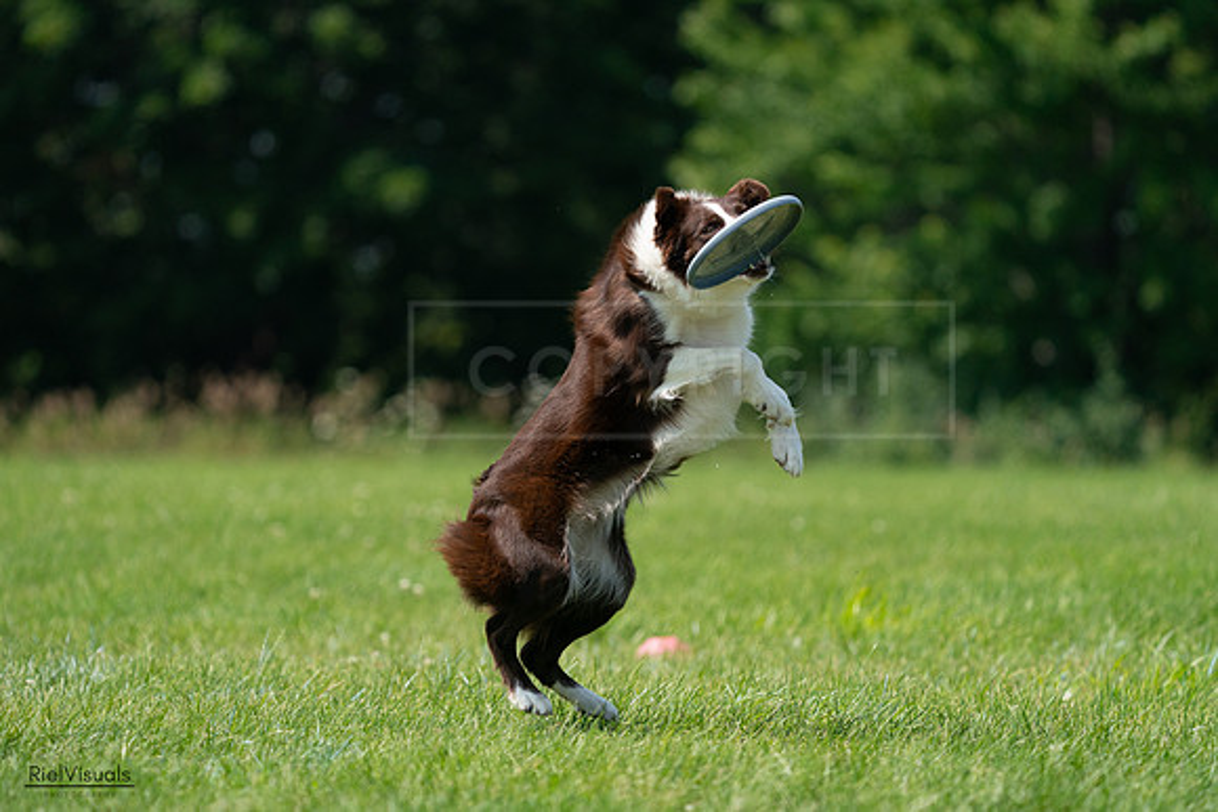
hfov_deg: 6.3
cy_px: 406
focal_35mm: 329
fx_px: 11133
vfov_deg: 4.2
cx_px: 609
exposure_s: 1/4000
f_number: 6.3
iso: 800
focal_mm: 329
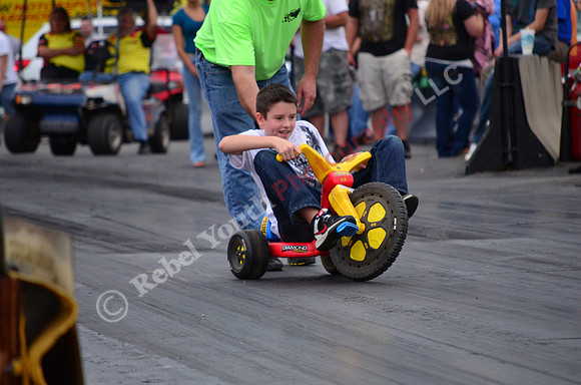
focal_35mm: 300
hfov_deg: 6.9
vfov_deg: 4.6
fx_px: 4831
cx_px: 290
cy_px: 192
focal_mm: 200
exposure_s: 1/2500
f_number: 6.3
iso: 1000
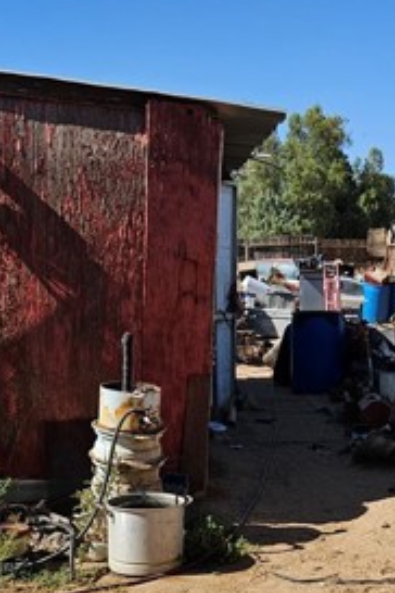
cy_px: 439
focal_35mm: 56
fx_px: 922
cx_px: 334
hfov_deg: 23.7
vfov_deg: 34.9
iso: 25
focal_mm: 5.4
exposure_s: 1/2240
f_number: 1.8
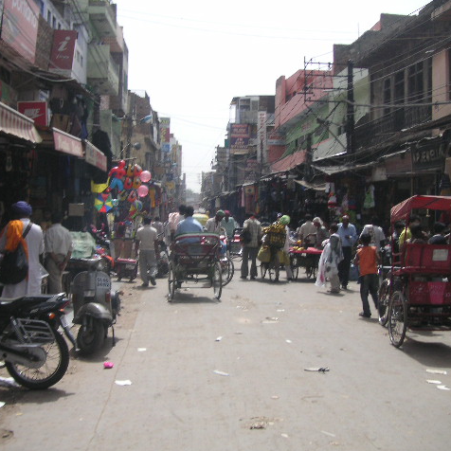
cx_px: 214
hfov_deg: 38.3
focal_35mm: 44
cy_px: 226
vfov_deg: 38.3
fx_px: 649
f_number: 6.7
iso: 50
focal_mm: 6.1
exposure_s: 1/180
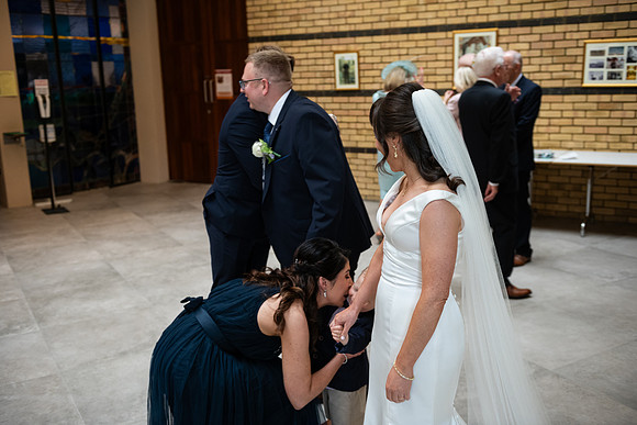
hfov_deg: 50.7
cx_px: 318
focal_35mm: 38
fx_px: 673
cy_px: 212
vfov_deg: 35.1
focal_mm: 38
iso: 800
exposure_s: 1/160
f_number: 3.5
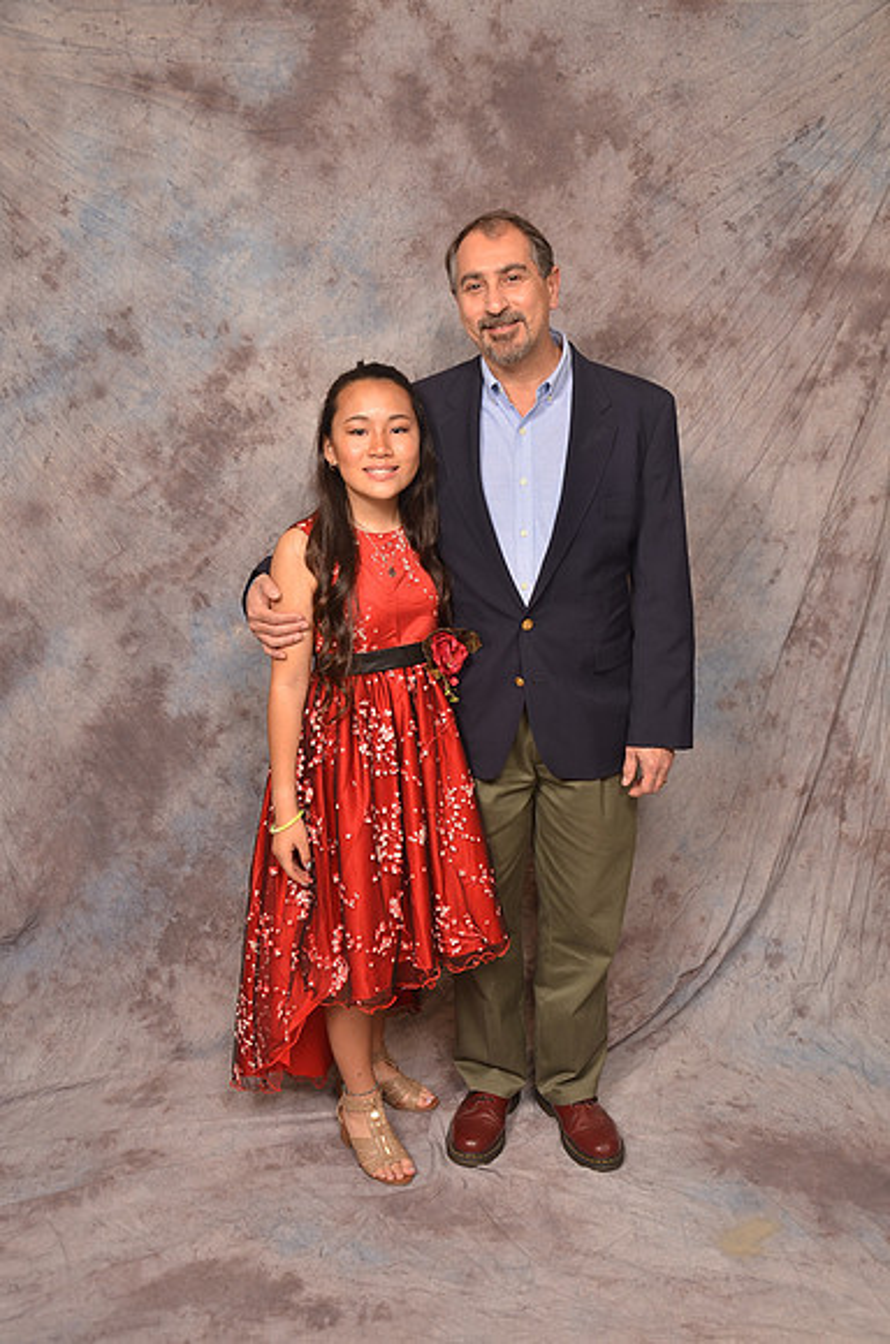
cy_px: 672
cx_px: 445
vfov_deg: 53.2
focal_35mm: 36
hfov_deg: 36.7
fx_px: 1341
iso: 200
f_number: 5.6
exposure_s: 1/60
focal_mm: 24
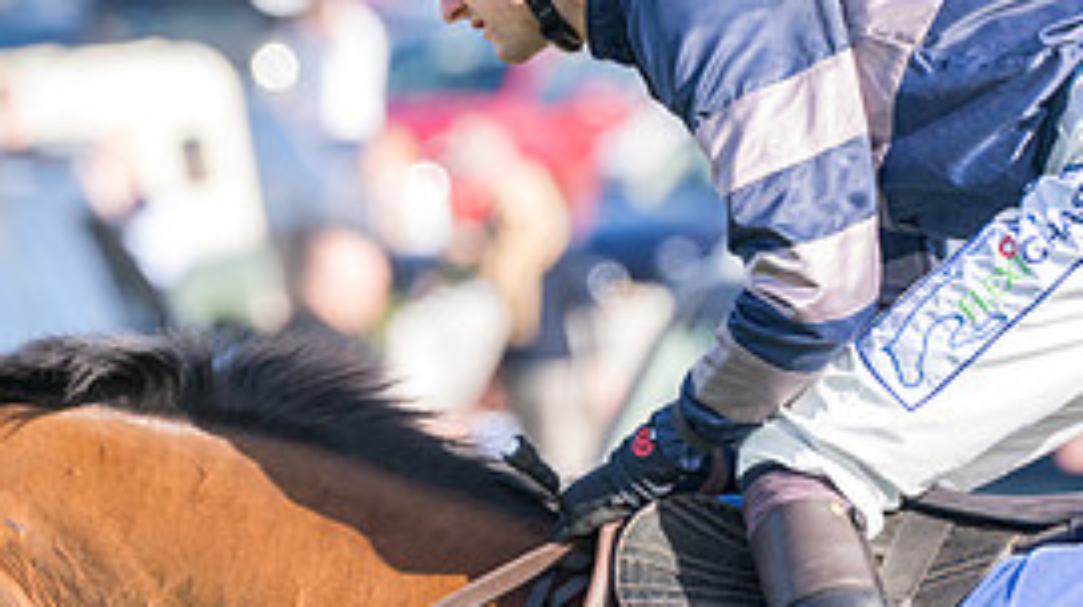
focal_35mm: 604
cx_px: 1024
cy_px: 609
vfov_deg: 2.0
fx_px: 17333
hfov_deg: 3.6
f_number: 4
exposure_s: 1/1250
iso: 400
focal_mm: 200
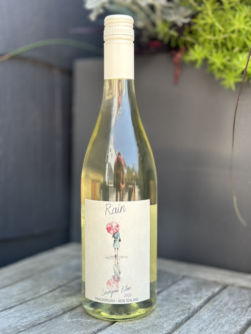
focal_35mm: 48
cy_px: 167
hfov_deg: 30.3
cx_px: 126
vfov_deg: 39.7
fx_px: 464
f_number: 1.78
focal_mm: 6.86
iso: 80
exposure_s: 1/321
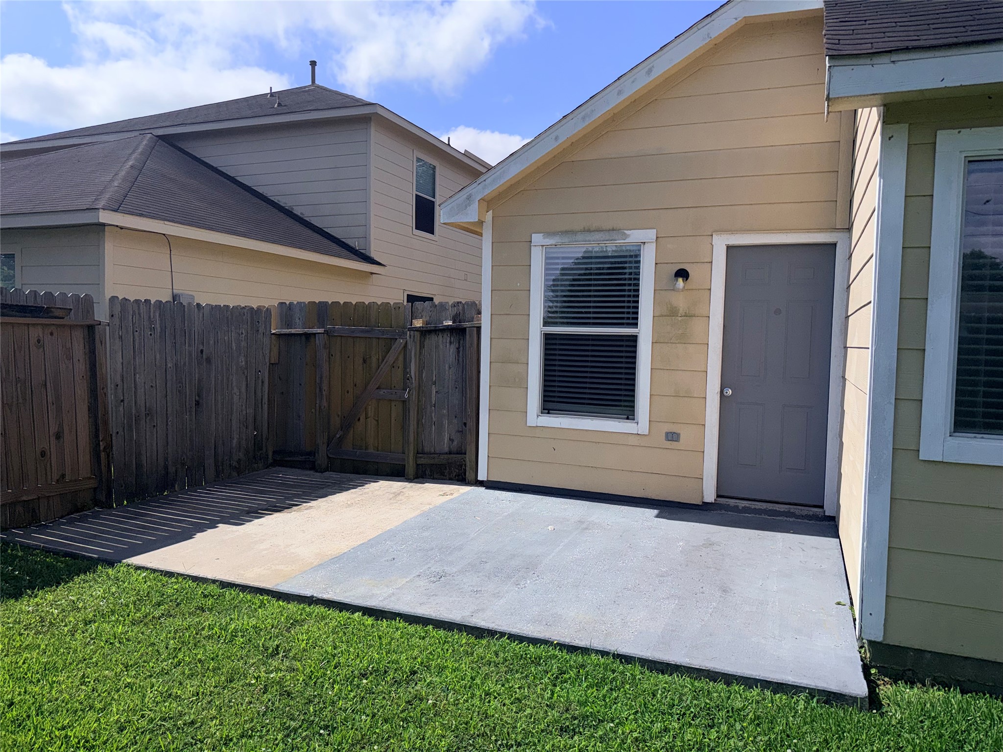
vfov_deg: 56.8
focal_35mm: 24
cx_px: 502
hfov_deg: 71.6
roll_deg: -1.7
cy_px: 376
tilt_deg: -3.2
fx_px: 695
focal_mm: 6.76
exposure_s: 1/15625
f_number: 1.78
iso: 50
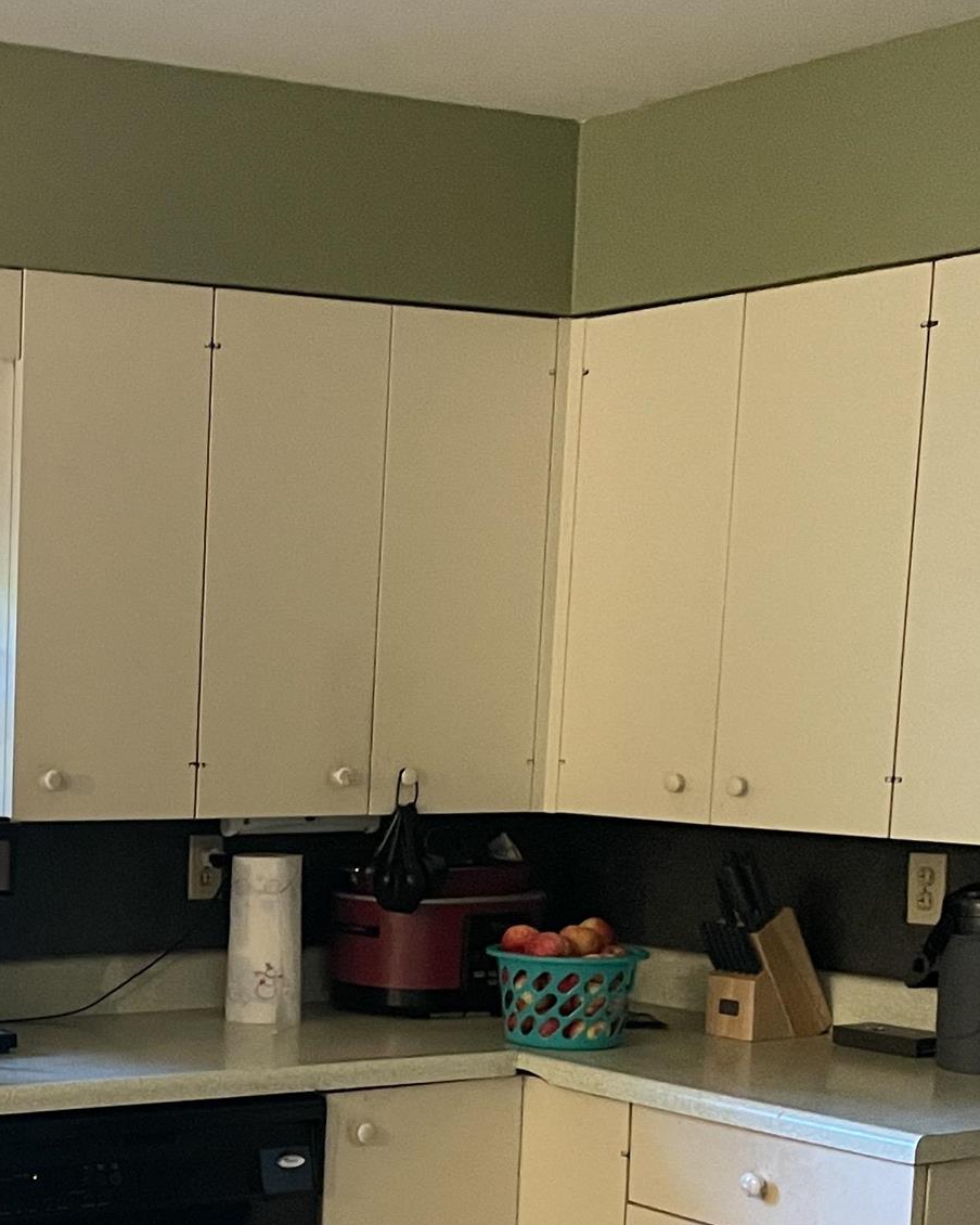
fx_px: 2502
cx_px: -60
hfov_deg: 21.2
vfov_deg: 26.8
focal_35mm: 69
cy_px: 1039
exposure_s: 1/40
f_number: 1.6
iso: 400
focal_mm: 4.2
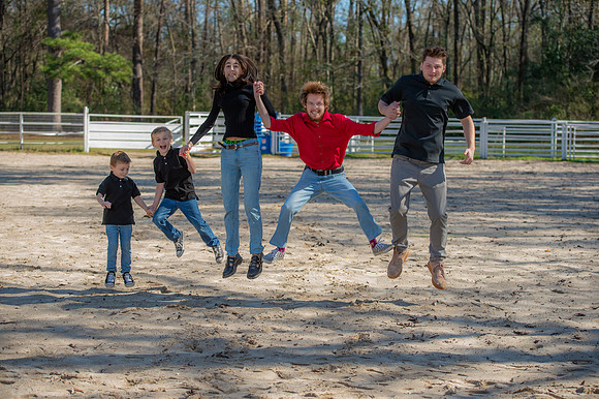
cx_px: 300
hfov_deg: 27.0
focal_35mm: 75
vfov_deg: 18.2
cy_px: 200
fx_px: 1247
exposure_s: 1/250
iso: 50
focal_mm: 75
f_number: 4
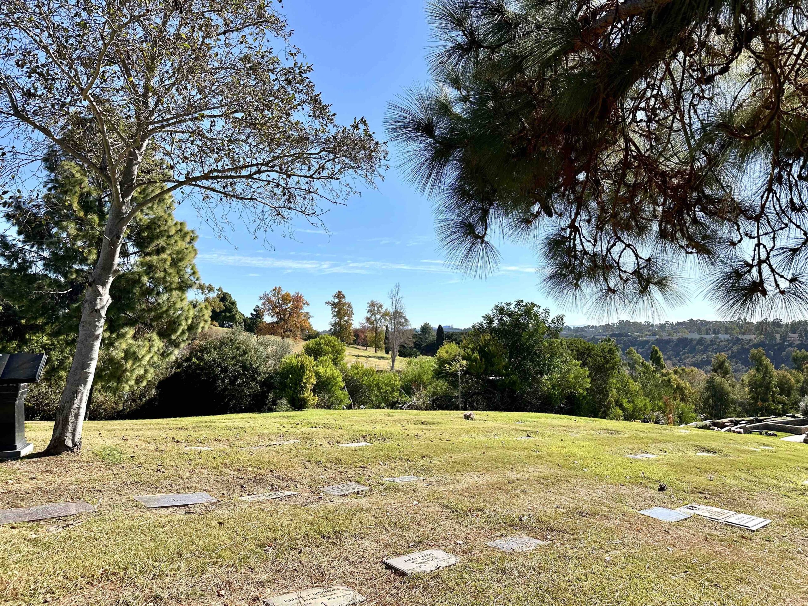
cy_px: 303
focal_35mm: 24
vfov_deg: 56.8
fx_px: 560
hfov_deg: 71.6
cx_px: 404
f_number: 1.78
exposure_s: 1/4016
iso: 80
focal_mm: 6.86
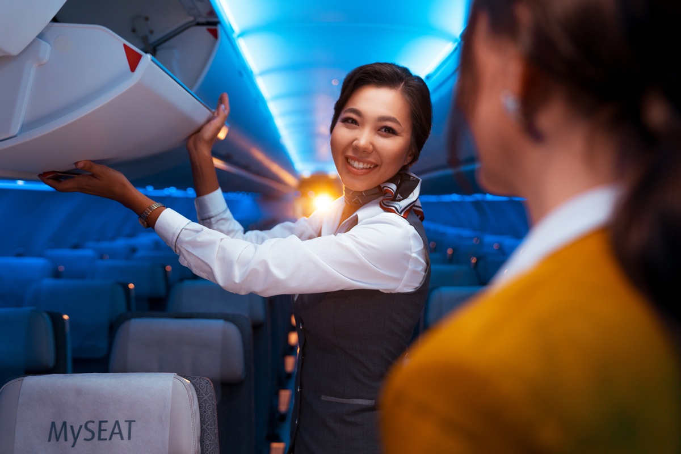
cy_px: 227
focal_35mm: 43
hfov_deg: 45.4
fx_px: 813
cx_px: 340
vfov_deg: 31.2
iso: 800
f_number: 2.8
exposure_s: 1/125
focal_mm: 43
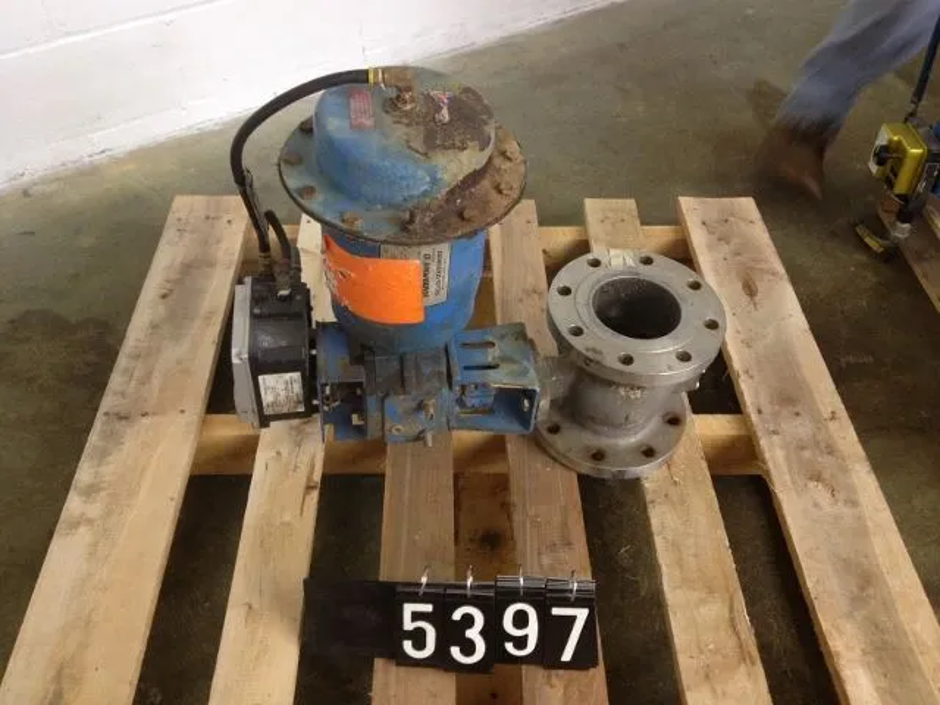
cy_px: 352
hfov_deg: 52.6
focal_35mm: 35
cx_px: 470
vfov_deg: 40.7
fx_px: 950
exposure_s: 1/20
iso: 250
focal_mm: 4.28
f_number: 2.4
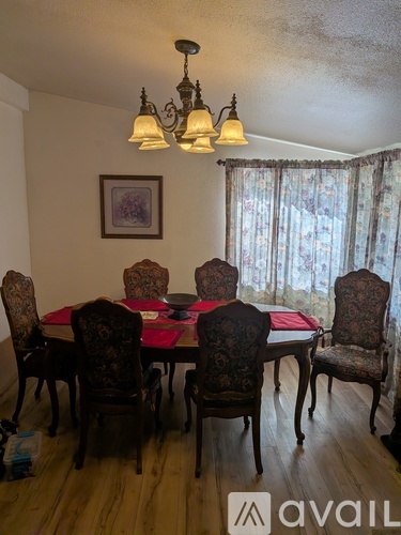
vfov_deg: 71.6
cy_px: 268
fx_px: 371
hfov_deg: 56.8
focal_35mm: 24
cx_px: 200
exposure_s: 1/2096
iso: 26
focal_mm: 4.53
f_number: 1.7
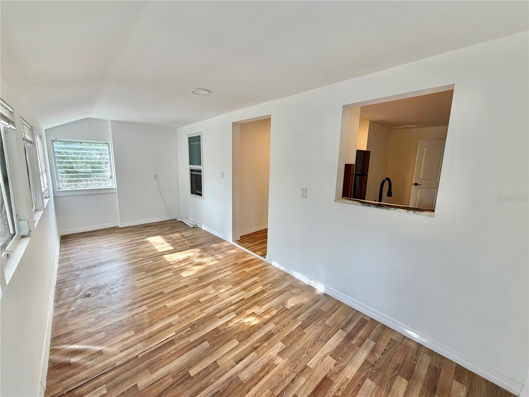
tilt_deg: -9.1
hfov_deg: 102.1
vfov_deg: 85.7
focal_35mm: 14
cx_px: 264
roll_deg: -0.7
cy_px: 198
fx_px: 214
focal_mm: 2.22
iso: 125
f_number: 2.2
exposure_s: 1/121
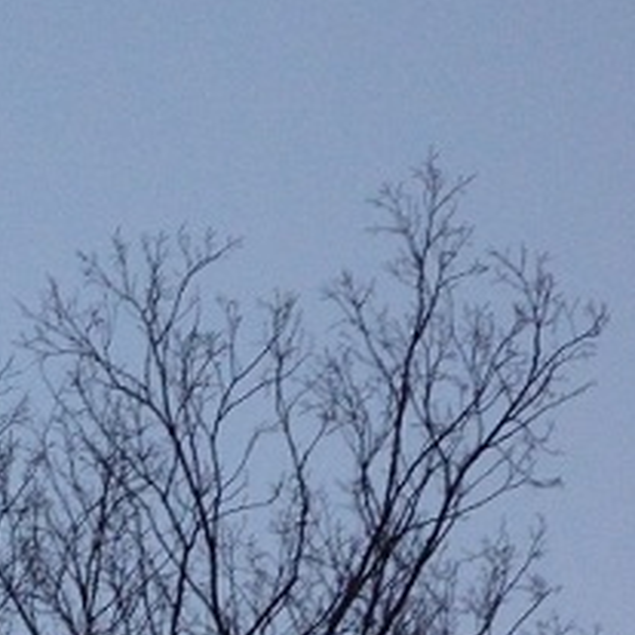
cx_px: -261
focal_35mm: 232
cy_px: 583
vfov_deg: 7.5
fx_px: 4815
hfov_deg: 7.4
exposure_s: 1/60
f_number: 5.7
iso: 800
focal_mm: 15.2
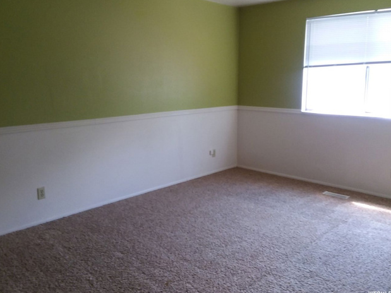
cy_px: 145
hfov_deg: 60.0
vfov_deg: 46.8
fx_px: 339
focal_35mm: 30
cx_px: 189
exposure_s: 1/30
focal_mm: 2.47
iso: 50
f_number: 1.9
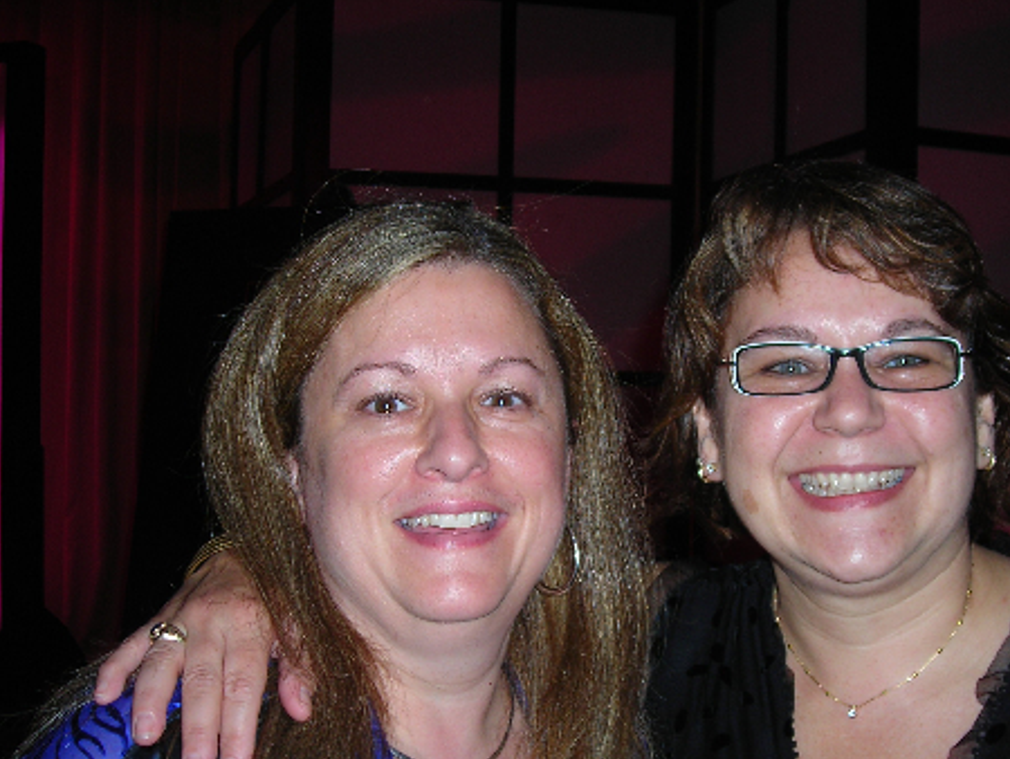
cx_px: 615
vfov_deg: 26.8
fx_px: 1576
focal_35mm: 54
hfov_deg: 35.4
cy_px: 528
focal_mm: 6.3
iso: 50
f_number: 3.2
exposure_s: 1/60.1
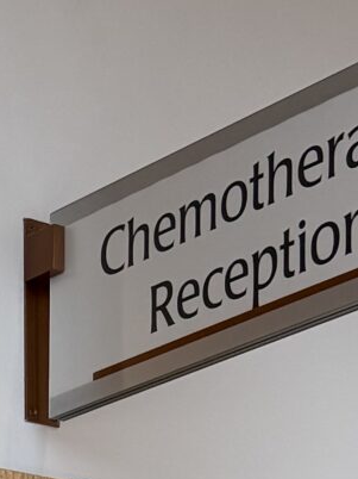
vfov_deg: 11.4
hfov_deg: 9.5
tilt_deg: +0.0
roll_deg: +0.3
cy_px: 1020
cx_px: -118
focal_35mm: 153
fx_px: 2112
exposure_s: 1/121
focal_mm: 6.76
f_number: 1.78
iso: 200
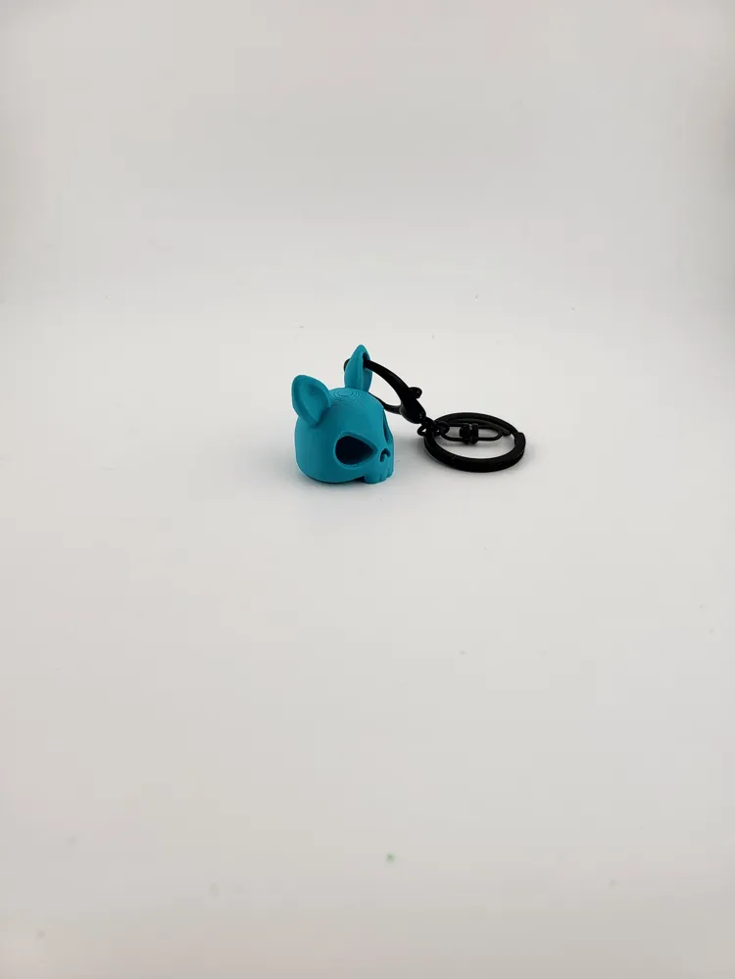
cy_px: 490
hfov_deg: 56.8
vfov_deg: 71.6
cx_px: 368
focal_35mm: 24
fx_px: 679
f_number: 1.8
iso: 64
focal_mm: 5
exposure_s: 1/280
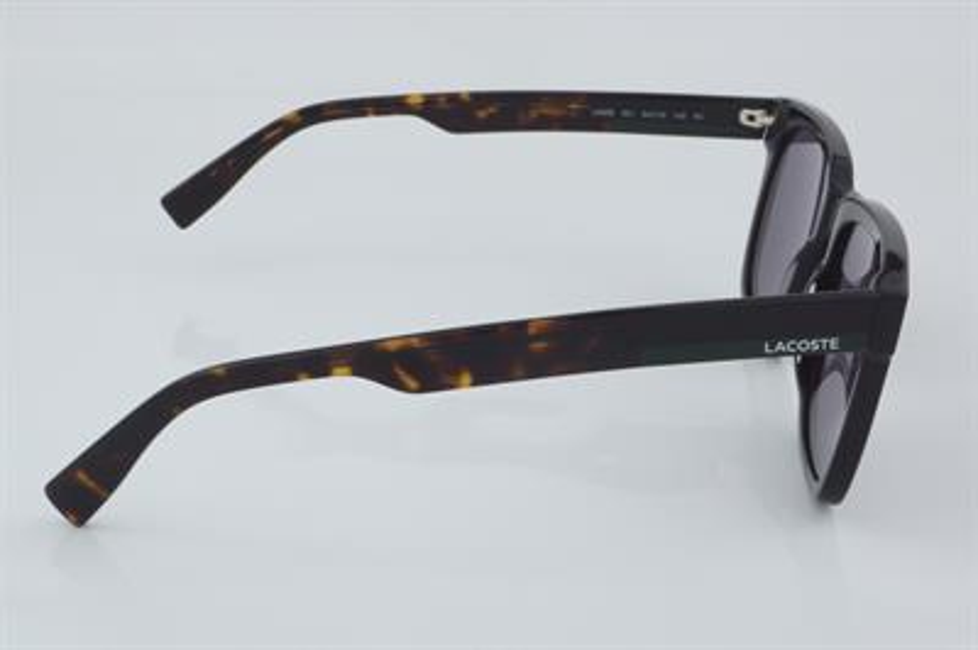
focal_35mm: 75
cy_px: 325
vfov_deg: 18.2
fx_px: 2036
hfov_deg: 27.0
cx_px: 489
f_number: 32
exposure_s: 1/4
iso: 100
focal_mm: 50
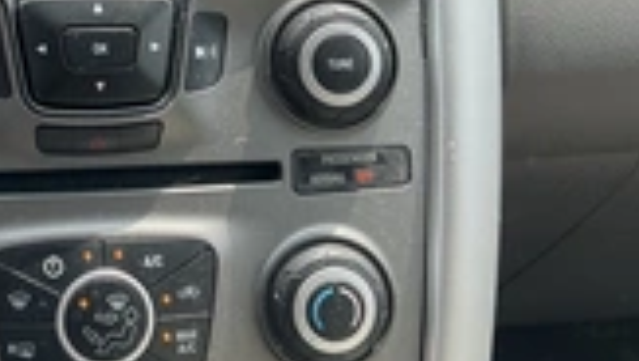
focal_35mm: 75
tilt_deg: -26.1
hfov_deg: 26.8
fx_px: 1272
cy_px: 0
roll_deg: -0.5
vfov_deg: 15.8
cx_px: 20
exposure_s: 1/216
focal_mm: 3
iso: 20
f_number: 1.8
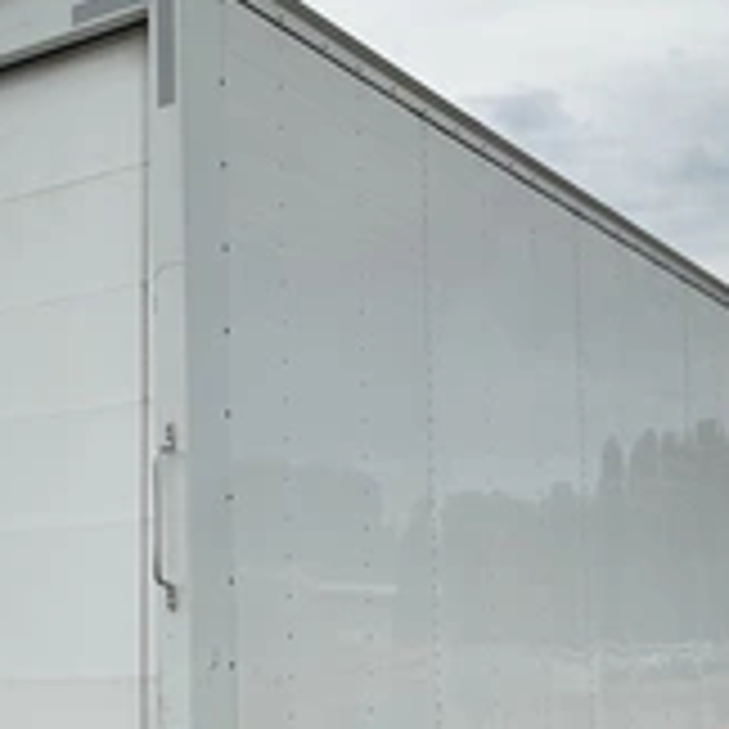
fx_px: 1453
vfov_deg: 27.6
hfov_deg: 27.9
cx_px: 212
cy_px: 576
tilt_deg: +3.9
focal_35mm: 61
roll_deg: +2.8
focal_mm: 3
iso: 25
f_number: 1.8
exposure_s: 1/1250
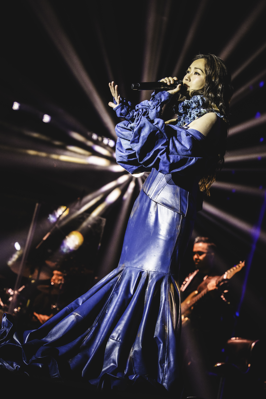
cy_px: 200
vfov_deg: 16.9
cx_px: 133
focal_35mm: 121
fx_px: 1341
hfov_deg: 11.3
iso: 2000
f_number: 5
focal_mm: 121
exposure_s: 1/250
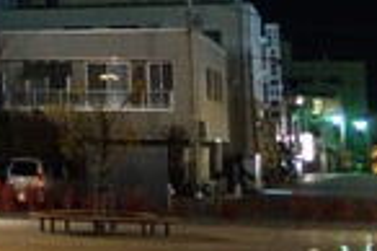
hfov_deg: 14.7
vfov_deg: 10.9
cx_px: -287
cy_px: -71
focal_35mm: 123
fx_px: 1287
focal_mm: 10.4
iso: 800
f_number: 1.8
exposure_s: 1/15
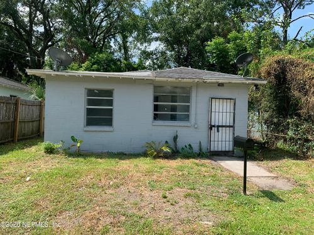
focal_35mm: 26
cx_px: 157
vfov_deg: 53.1
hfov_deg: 67.3
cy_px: 118
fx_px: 236
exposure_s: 1/1111
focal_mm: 4.25
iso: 25
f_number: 1.8
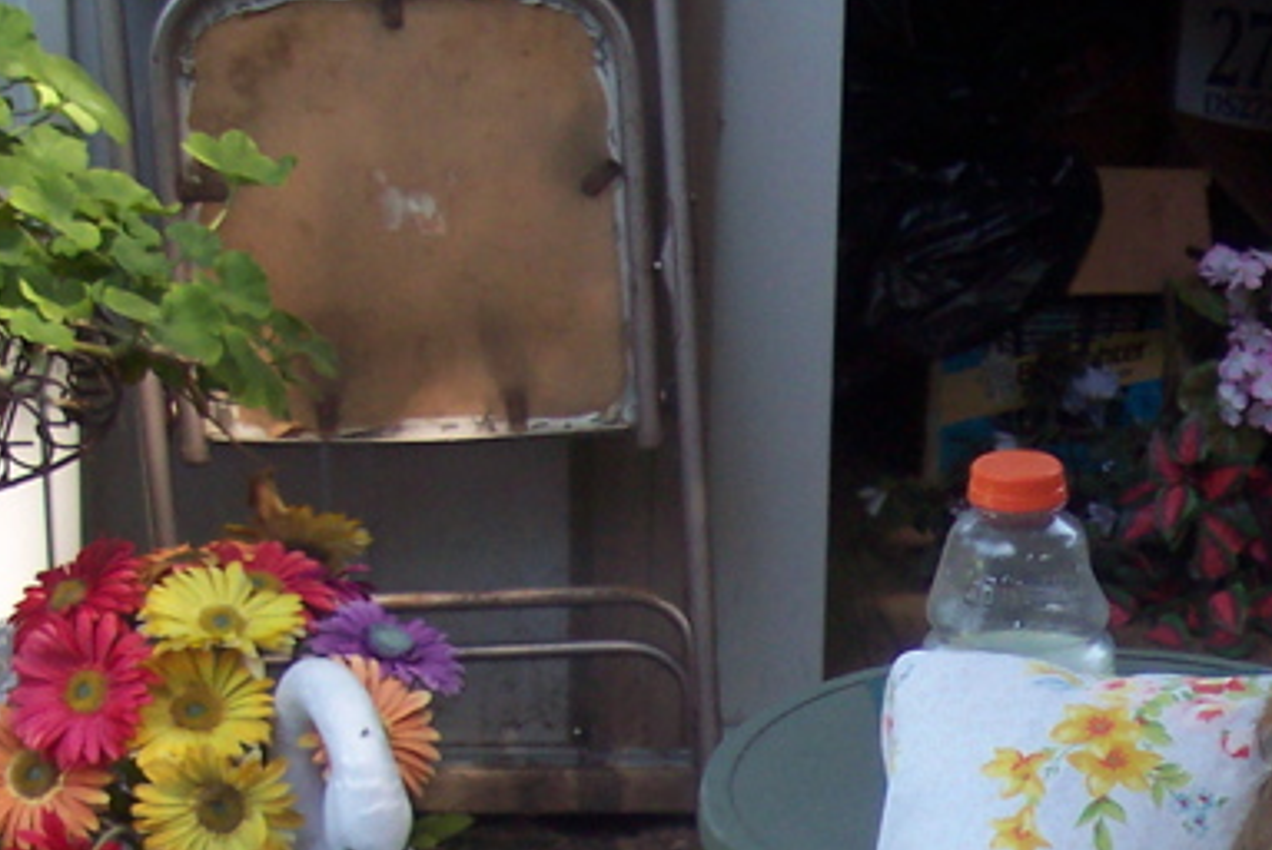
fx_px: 3889
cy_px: 1227
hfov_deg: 17.6
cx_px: 1554
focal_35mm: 110
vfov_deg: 12.0
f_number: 2.8
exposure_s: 1/180
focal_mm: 8
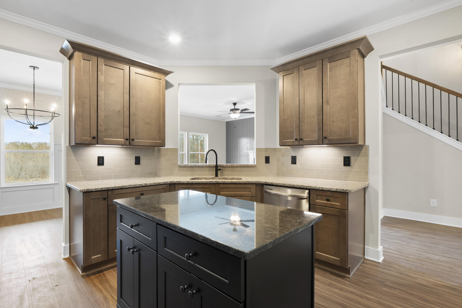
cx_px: 224
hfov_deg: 93.2
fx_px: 218
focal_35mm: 17
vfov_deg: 70.4
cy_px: 153
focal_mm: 10
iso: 250
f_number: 9
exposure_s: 1
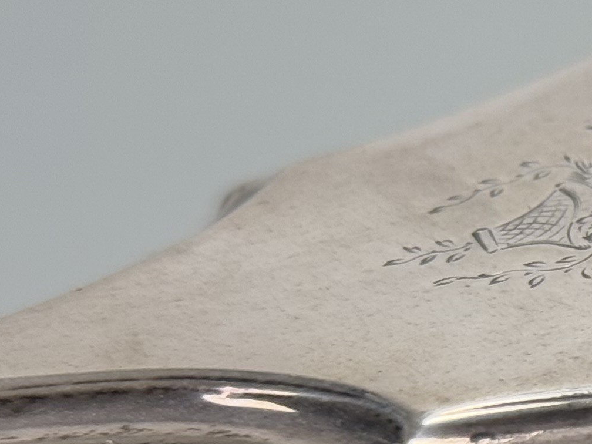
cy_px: 529
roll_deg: -1.3
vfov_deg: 7.7
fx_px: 3284
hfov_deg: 9.6
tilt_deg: -27.5
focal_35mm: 192
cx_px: 1159
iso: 100
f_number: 1.78
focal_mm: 6.76
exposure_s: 1/100
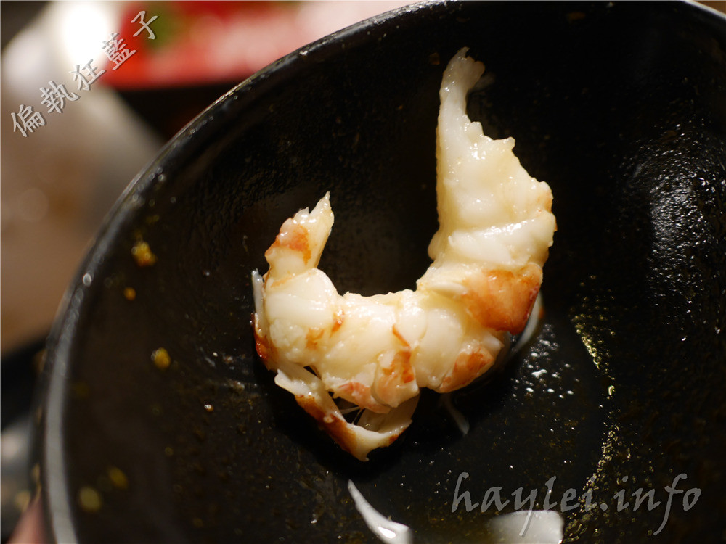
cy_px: 272
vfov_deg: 46.8
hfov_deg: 60.0
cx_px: 363
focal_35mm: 30
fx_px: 629
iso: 800
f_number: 1.7
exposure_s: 1/60
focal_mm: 15
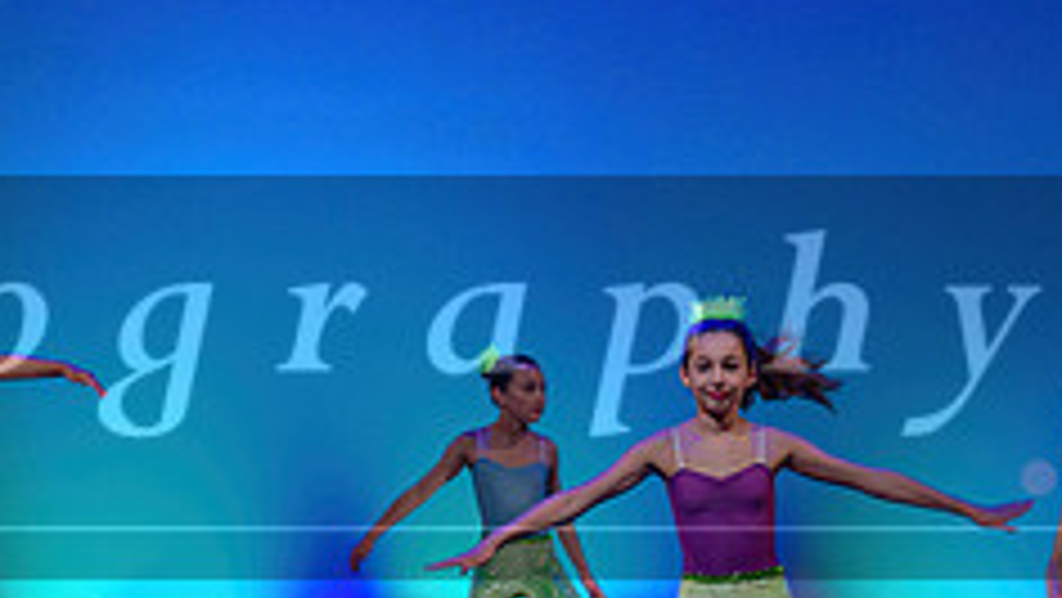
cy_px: 215
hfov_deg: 11.1
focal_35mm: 193
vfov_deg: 6.3
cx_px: 117
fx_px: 5437
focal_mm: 75
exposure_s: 1/250
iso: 1600
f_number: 2.8
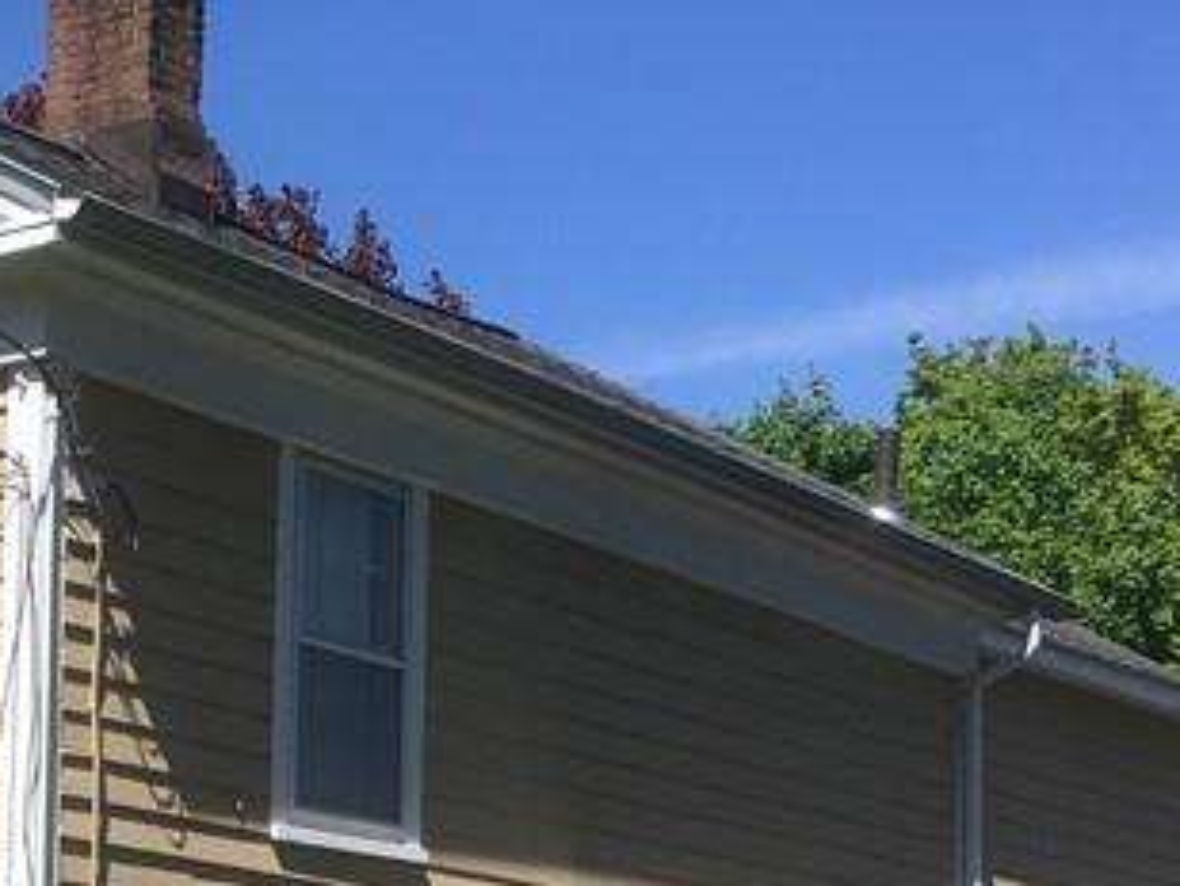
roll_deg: -2.4
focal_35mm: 96
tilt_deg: +3.4
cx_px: -103
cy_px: 947
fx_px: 3274
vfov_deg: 15.1
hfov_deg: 19.6
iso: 25
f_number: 2.2
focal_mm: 4.15
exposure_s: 1/1709
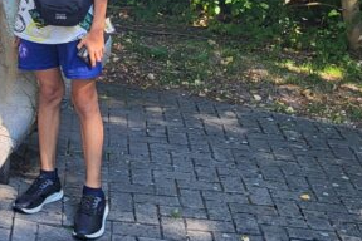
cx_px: -134
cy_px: -137
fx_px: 965
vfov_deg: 13.3
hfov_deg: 19.3
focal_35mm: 96
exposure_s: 1/289
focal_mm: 5.4
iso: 40
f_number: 1.8
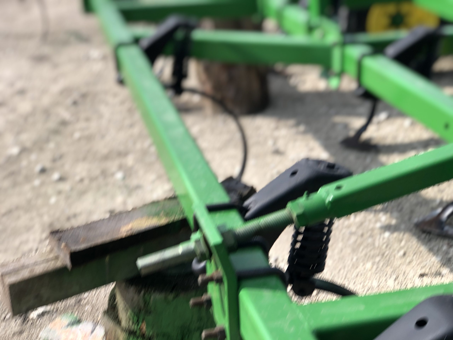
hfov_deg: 33.8
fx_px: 746
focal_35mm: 57
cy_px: 170
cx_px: 226
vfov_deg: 25.7
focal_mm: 6.6
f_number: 2.8
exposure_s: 1/257
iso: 20
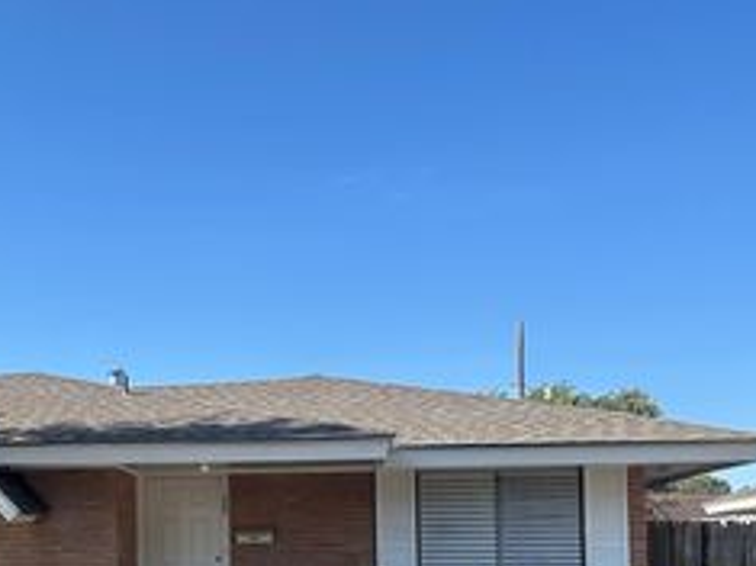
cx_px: -10
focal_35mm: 51
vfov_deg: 27.7
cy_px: 487
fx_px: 1113
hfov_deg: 34.0
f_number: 1.78
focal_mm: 6.86
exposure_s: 1/3155
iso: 80
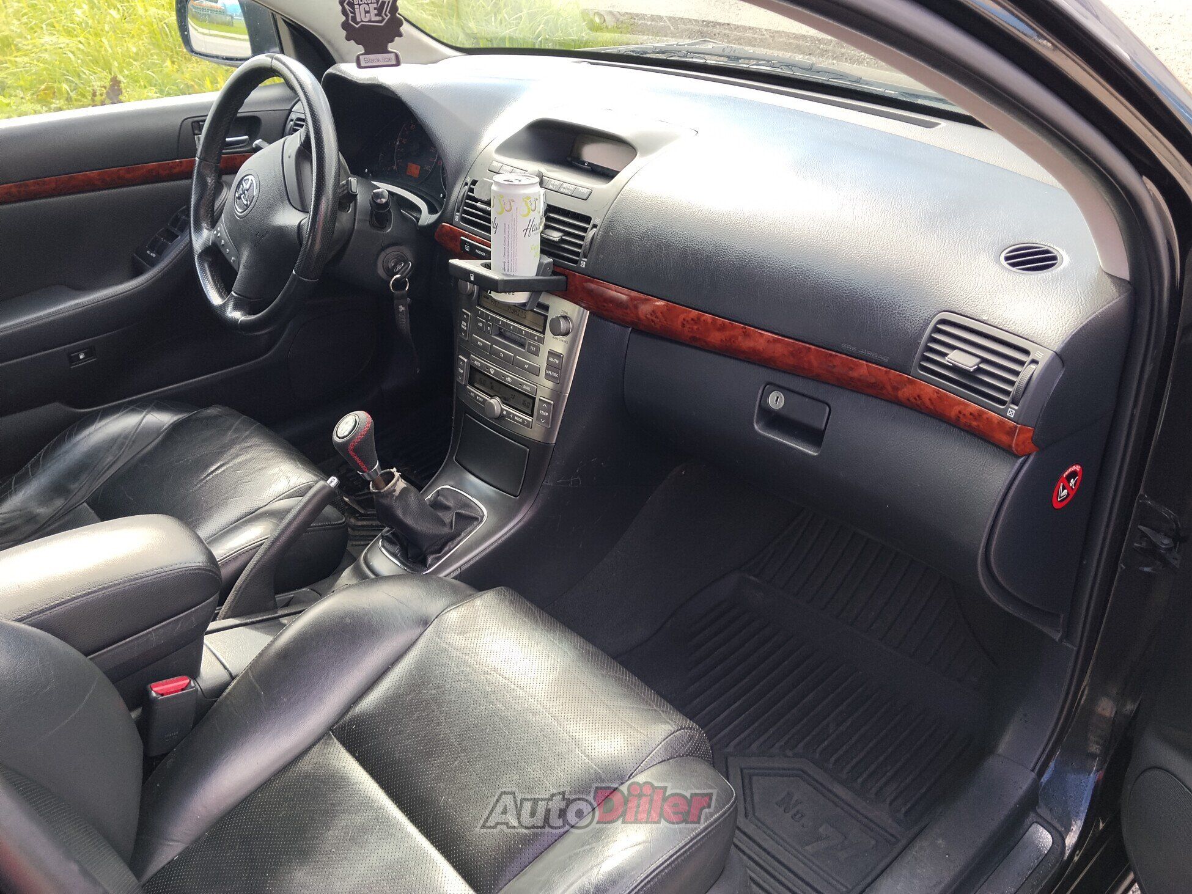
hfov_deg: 61.7
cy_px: 447
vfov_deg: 48.2
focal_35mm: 29
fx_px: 999
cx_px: 596
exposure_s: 1/126
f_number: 1.8
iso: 50
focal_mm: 4.22
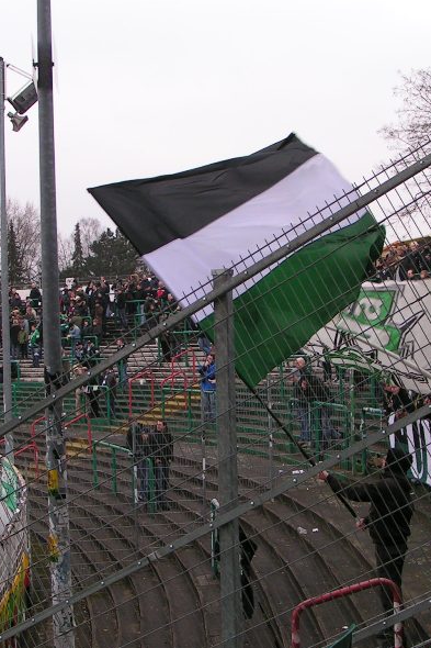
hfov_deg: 24.6
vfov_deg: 36.3
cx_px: 193
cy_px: 325
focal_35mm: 55
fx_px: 988
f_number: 5.6
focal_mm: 6
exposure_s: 1/160
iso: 50
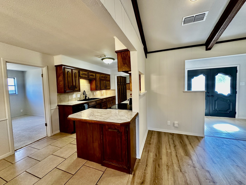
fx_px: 99
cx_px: 123
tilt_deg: -3.0
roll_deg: +1.3
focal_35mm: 14
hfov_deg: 102.1
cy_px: 92
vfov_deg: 85.7
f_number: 2.2
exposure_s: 1/120
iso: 320
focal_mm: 2.22
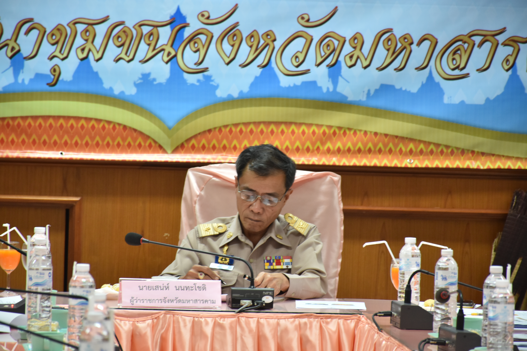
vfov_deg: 6.5
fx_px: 3074
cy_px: 176
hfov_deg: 9.8
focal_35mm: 210
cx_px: 264
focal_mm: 140
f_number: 5.6
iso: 800
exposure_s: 1/40
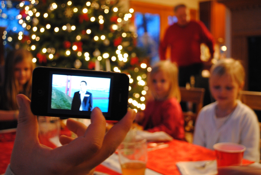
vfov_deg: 30.9
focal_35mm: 44
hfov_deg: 44.9
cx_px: 130
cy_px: 88
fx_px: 316
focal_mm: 29
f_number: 4.5
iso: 800
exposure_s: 1/6
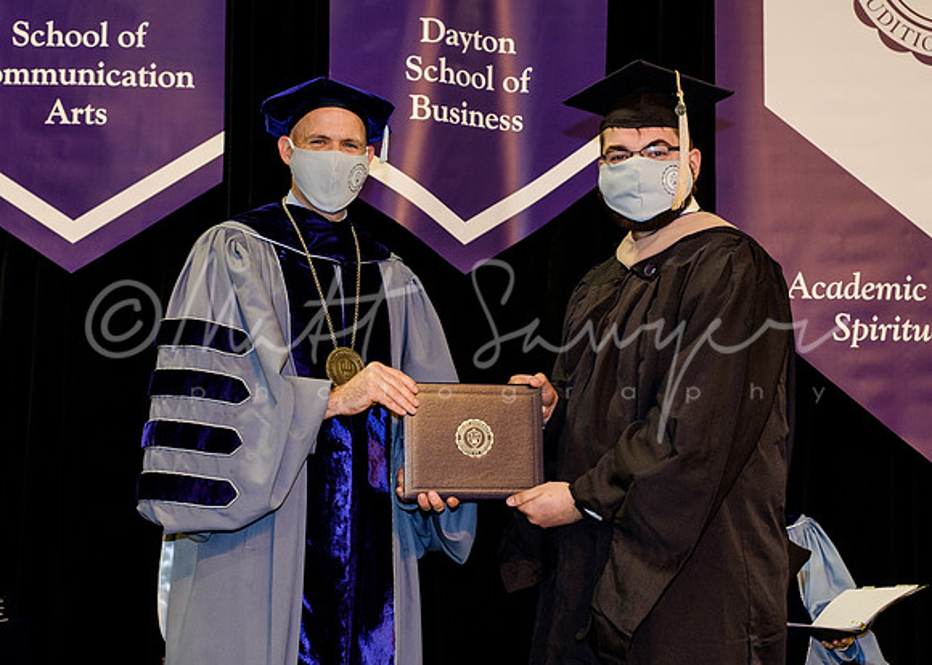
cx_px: 493
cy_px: 380
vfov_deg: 23.6
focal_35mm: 60
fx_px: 1588
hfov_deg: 32.7
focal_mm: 29.2
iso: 800
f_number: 4.5
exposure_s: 1/80
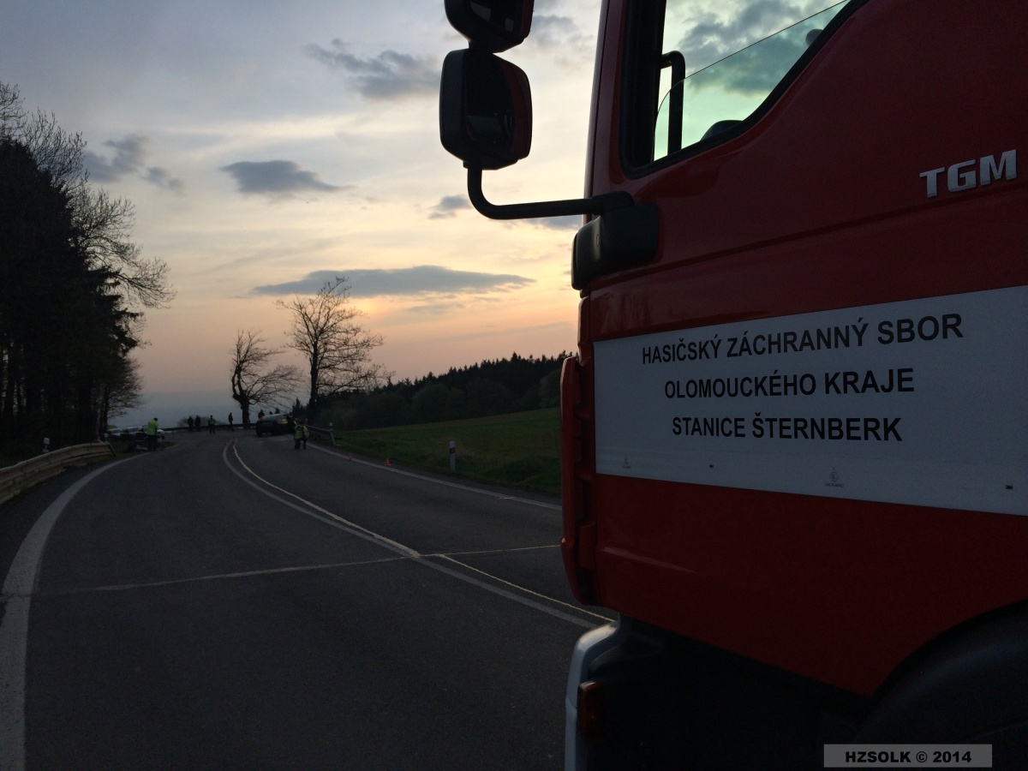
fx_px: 891
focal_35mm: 30
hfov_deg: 60.0
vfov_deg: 46.8
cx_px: 514
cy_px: 386
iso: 40
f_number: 2.2
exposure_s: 1/1520
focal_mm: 4.12
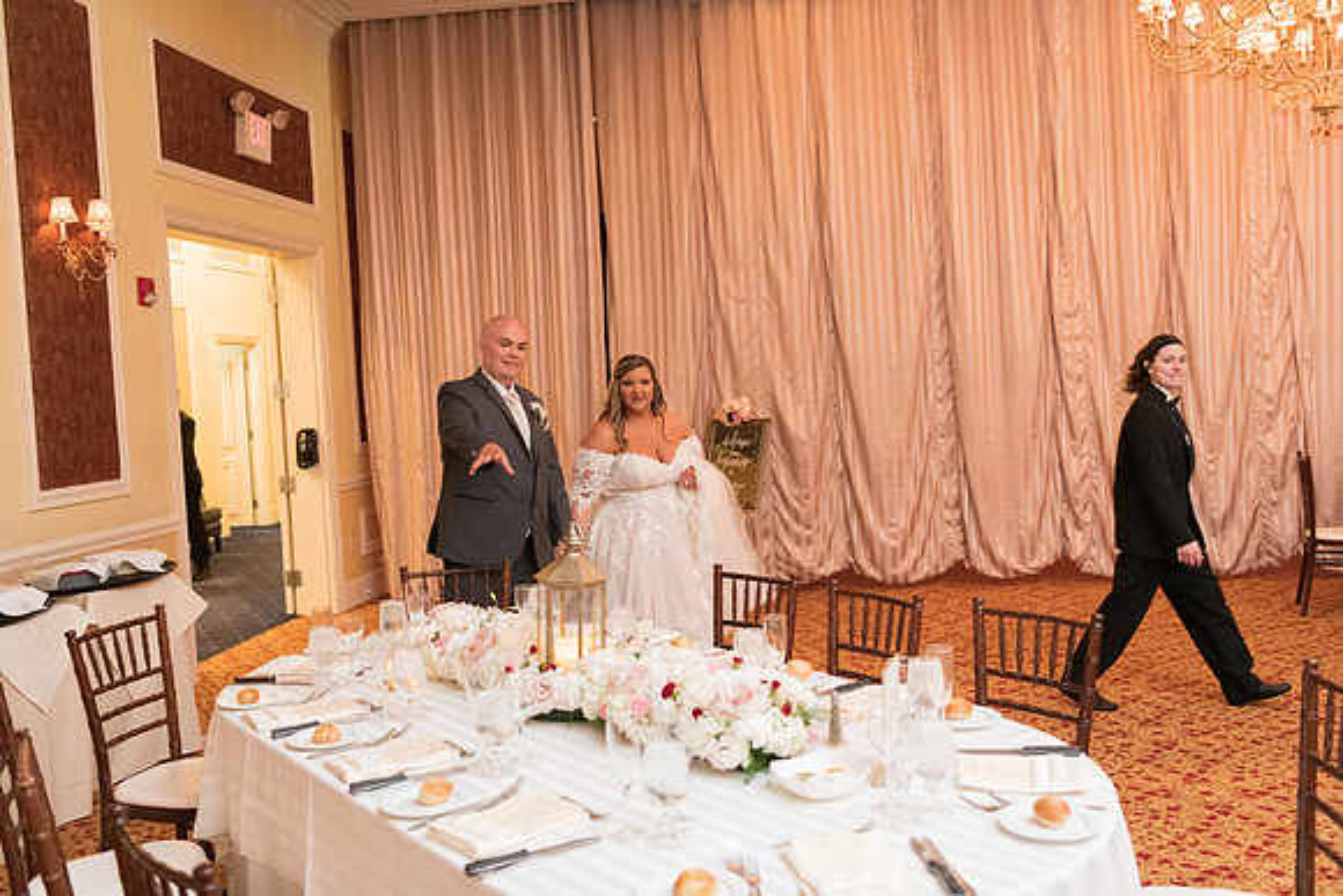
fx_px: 1269
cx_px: 672
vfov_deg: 38.9
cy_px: 448
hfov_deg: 55.8
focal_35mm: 34
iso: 2500
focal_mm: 34
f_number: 2.8
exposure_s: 1/100
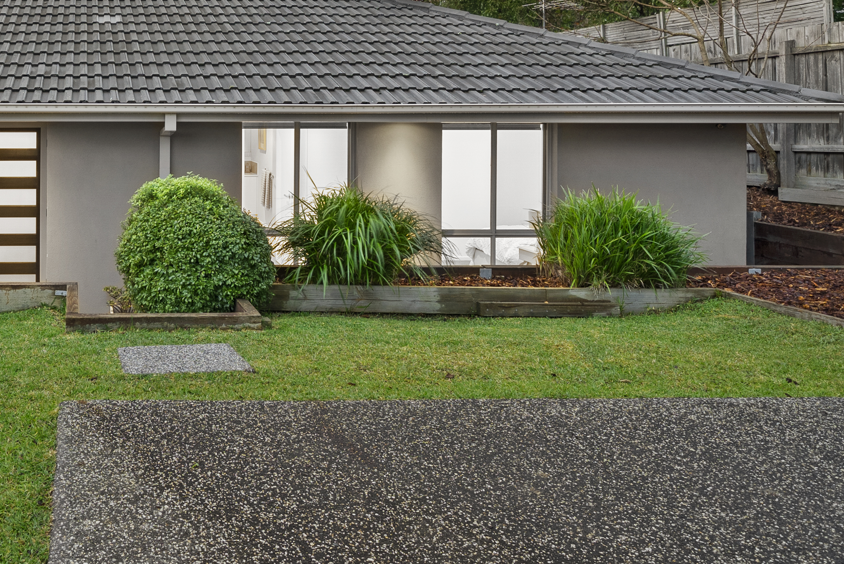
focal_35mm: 30
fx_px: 704
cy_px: 102
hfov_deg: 54.8
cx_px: 103
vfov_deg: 41.5
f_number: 7.1
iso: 320
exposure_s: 1.6
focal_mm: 16
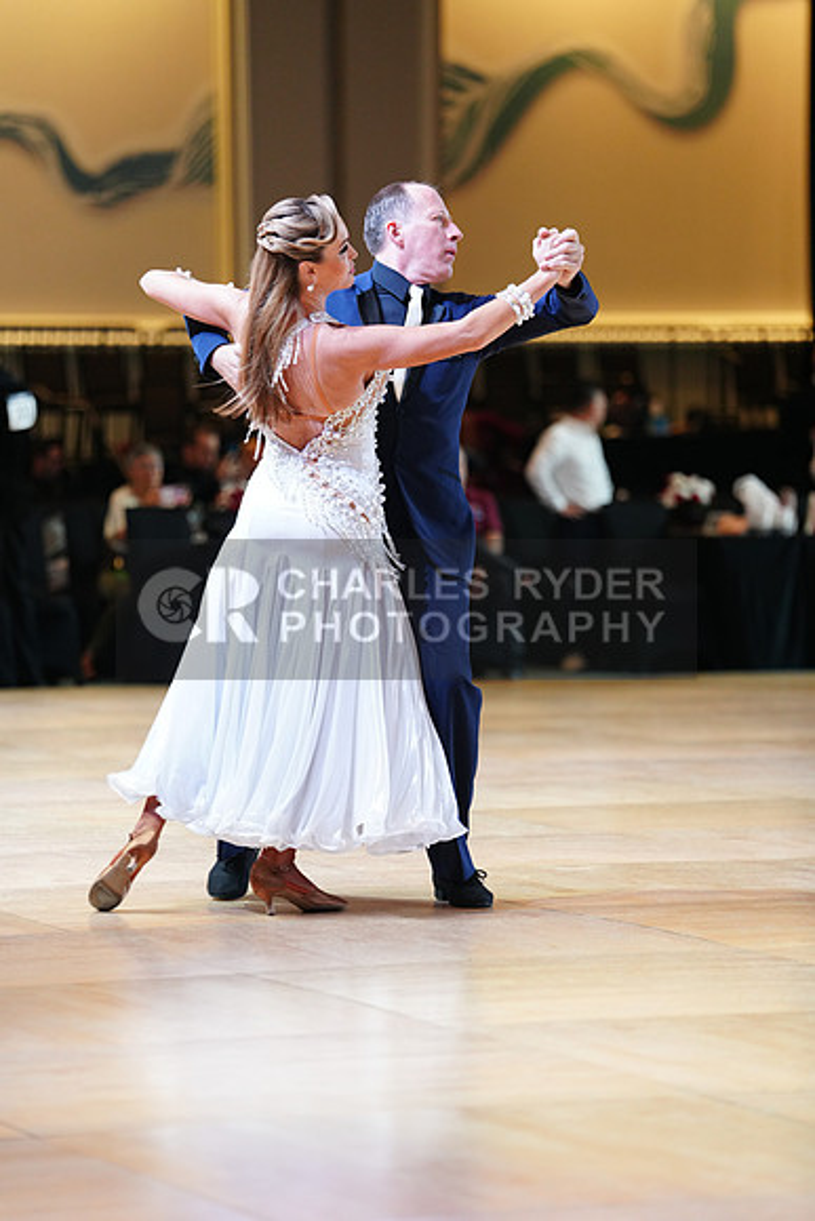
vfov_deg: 13.3
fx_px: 5226
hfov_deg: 8.9
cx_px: 408
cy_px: 610
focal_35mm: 154
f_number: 2.8
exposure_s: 1/400
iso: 2000
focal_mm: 154
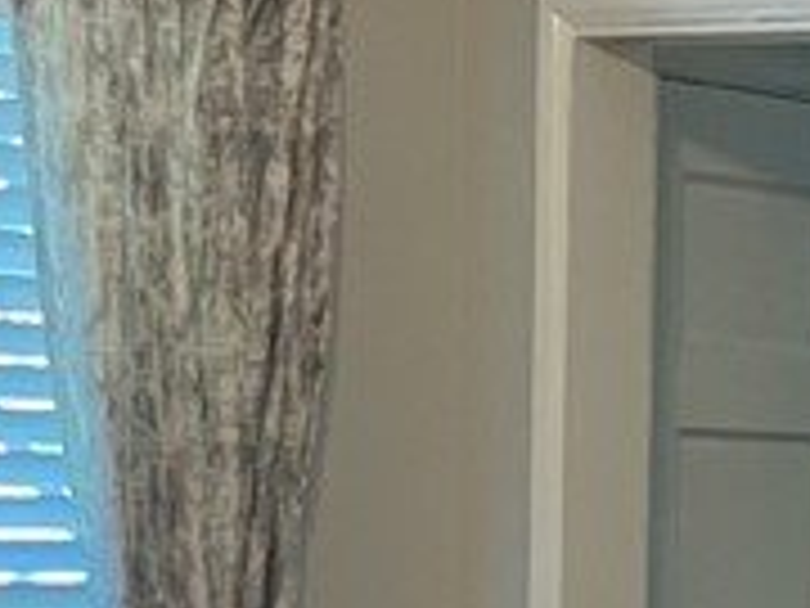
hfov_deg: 11.9
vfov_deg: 9.2
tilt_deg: -6.4
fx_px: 3721
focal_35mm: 159
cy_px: 833
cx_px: 1161
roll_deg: -1.4
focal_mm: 3.99
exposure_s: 1/60
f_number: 1.8
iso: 250
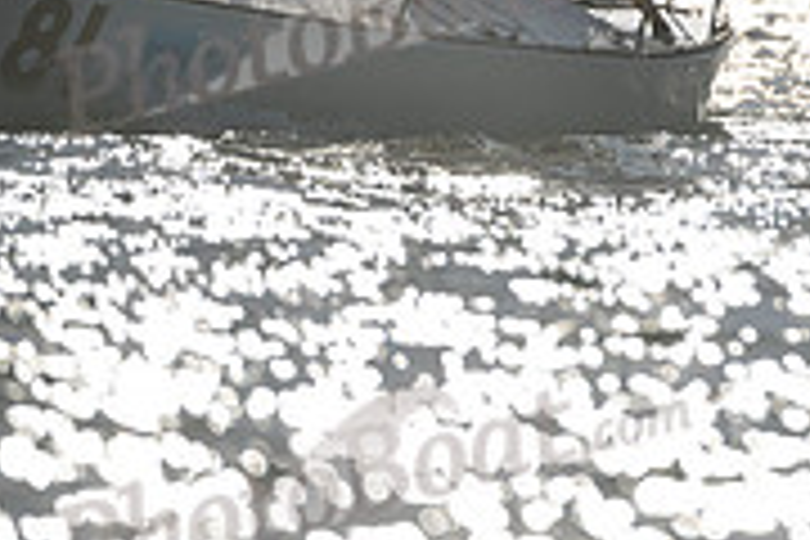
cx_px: 927
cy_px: -277
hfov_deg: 1.6
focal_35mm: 1290
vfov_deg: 1.1
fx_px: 29023
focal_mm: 400
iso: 200
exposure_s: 1/6400
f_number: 4
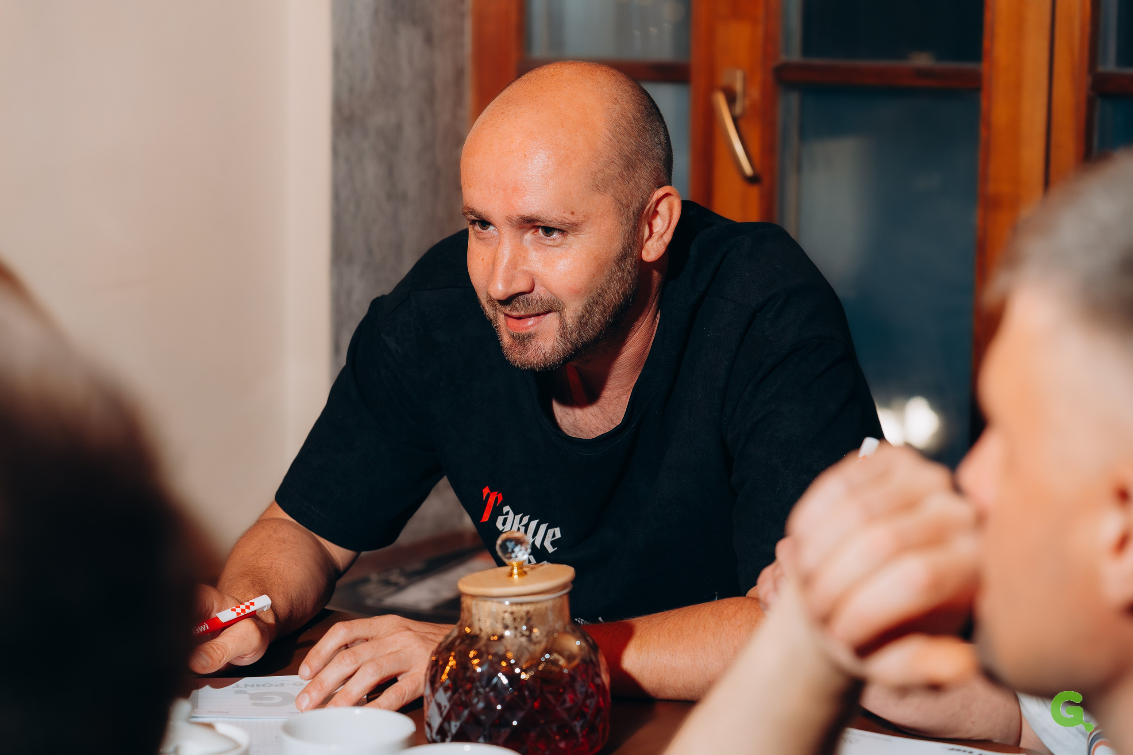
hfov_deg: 27.0
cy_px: 378
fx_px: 2360
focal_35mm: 75
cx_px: 566
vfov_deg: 18.2
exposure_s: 1/160
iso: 1250
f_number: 4
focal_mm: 75
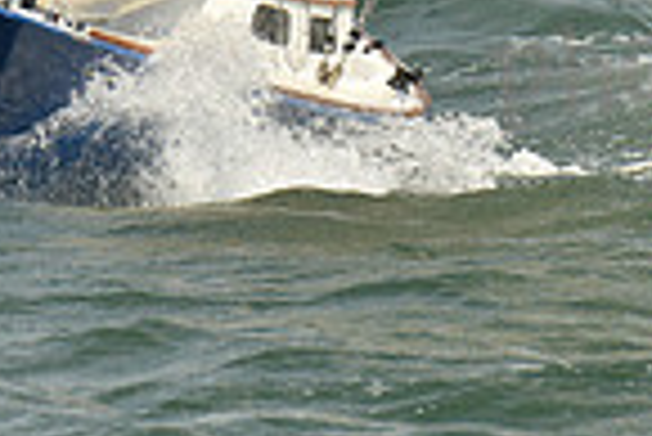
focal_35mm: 800
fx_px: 14503
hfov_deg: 2.6
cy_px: -151
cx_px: 261
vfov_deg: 1.7
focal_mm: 200
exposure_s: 1/800
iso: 320
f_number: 11
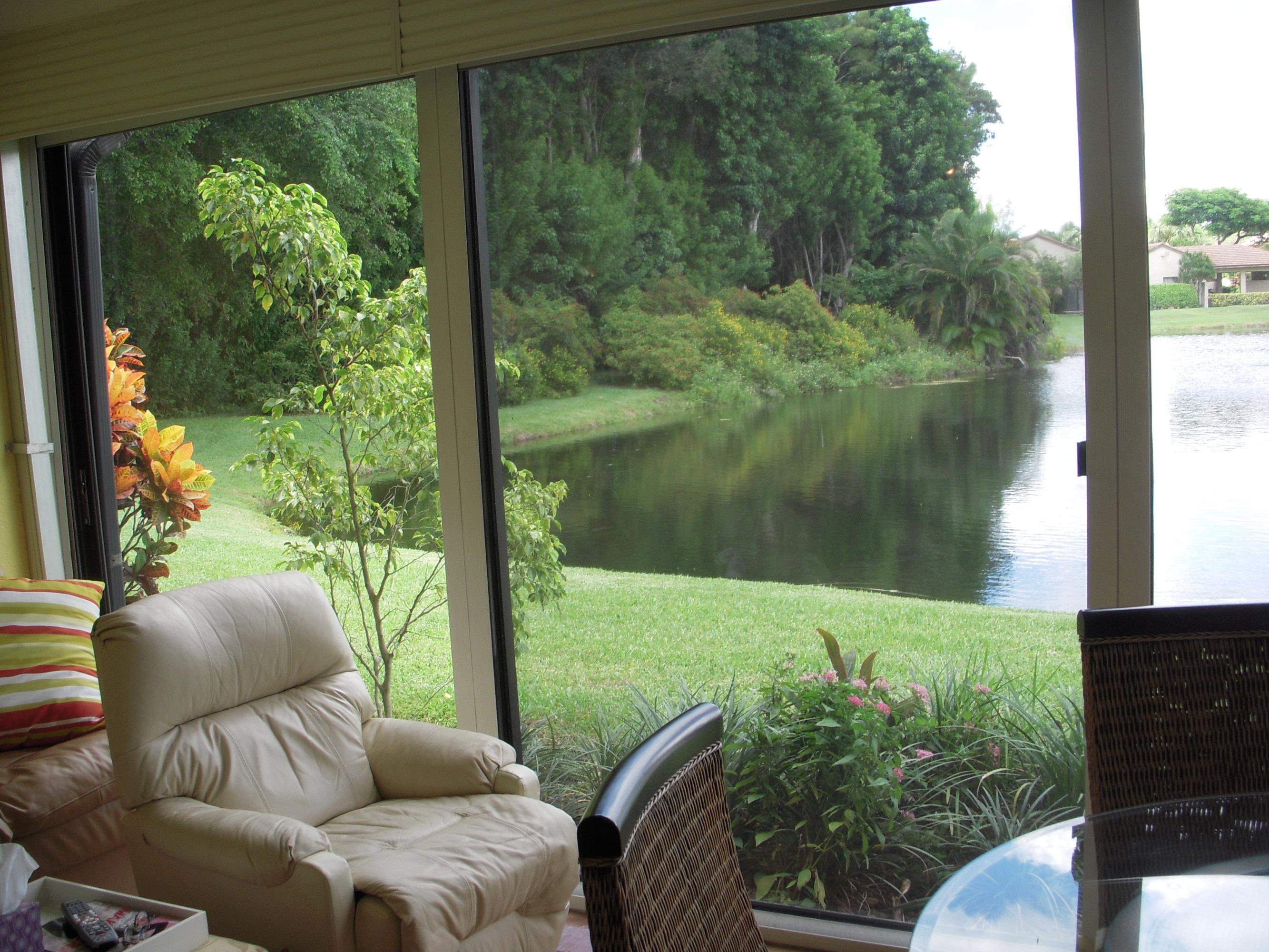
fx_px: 1393
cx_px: 634
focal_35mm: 38
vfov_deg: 37.7
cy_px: 476
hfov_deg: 49.0
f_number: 3.3
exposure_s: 1/60
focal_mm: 6.3
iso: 100
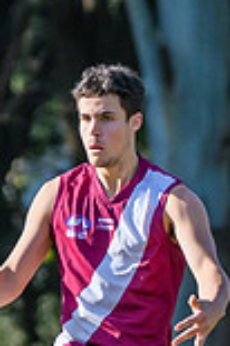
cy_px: 542
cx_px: 12
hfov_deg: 0.9
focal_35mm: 1512
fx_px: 14521
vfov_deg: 1.4
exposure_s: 1/2500
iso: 800
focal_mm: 210
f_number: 5
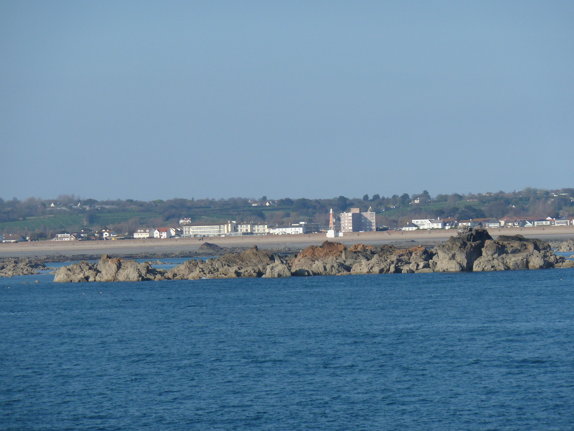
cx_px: 287
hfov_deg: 9.4
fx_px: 3482
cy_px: 216
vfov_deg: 7.1
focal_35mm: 210
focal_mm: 34.4
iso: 100
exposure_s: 1/640
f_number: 5
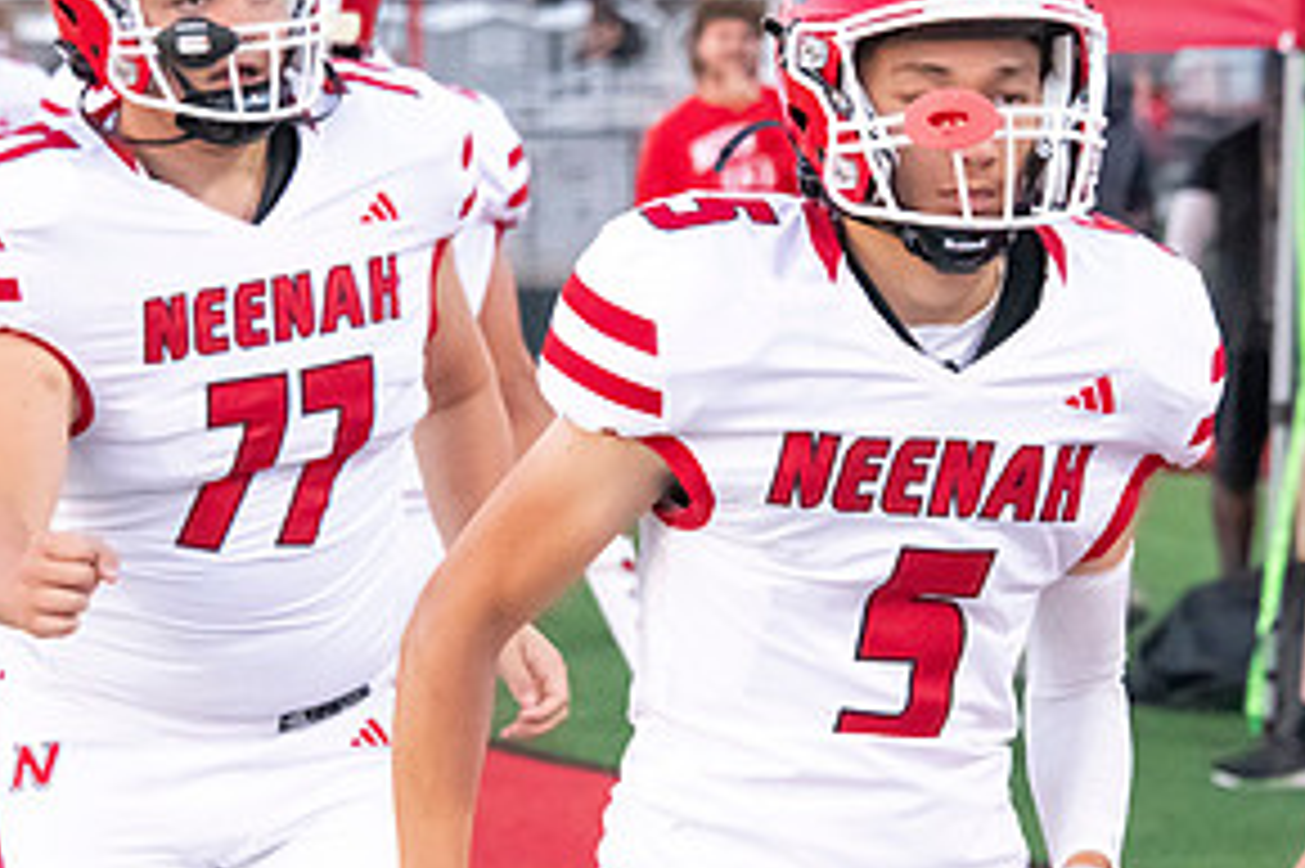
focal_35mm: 270
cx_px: 788
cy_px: 461
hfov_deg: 7.6
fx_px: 9782
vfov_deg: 5.1
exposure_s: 1/800
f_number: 7.1
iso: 10000
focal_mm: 135
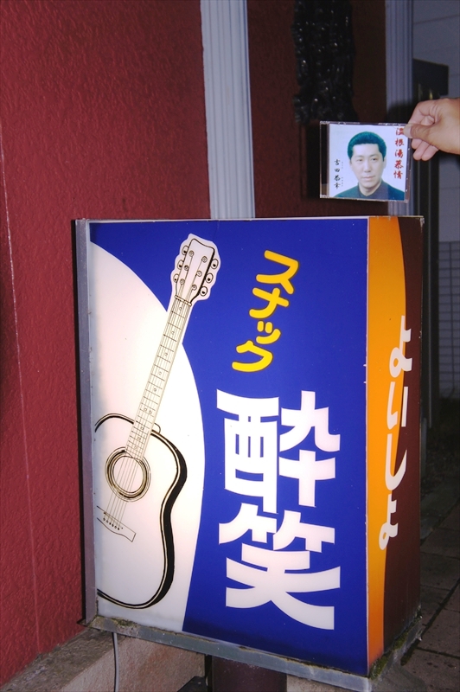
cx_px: 230
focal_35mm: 48
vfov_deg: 41.1
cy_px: 346
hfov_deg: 28.0
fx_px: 922
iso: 200
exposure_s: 1/160
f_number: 4.5
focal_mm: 32
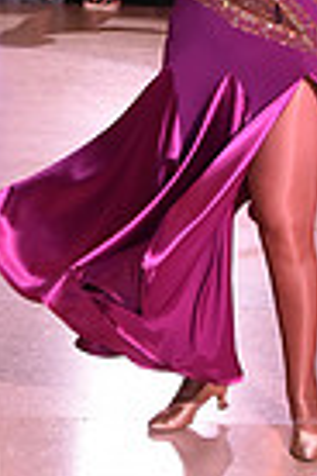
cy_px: -121
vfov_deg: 11.9
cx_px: 19
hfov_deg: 8.1
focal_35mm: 168
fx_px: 2219
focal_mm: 40
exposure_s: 1/320
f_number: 7.1
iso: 2500
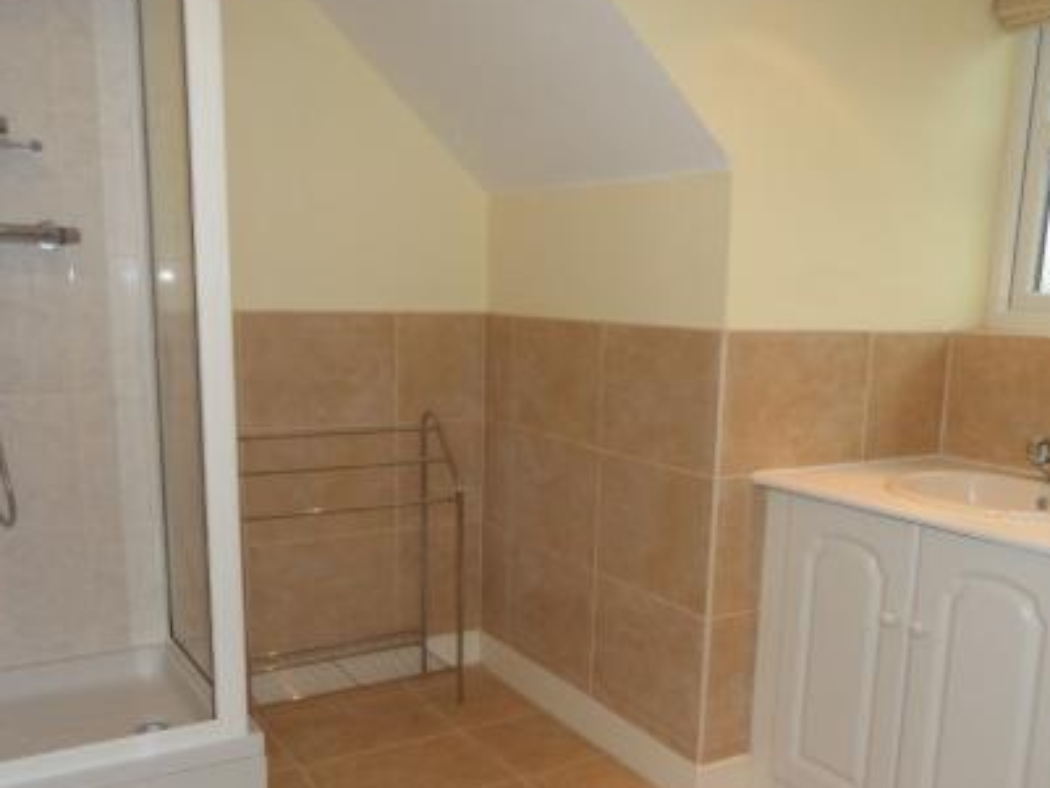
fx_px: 1001
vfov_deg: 42.6
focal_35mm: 33
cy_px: 503
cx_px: 555
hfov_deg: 55.3
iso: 100
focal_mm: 4.1
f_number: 2.9
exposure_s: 1/30
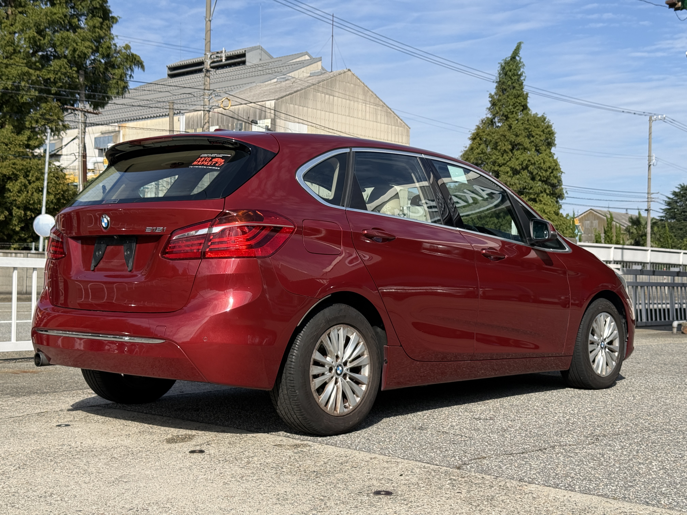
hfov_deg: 39.7
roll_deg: -1.6
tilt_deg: +1.7
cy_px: 258
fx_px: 953
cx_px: 344
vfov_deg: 30.3
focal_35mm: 48
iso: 64
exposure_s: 1/3378
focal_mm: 6.76
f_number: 1.78
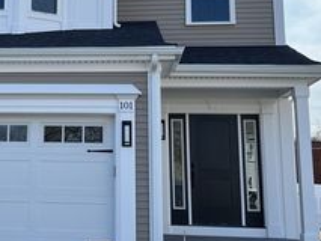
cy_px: 70
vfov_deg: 23.9
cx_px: 62
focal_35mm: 61
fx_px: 566
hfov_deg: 30.8
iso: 50
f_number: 1.5
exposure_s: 1/3165
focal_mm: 5.7
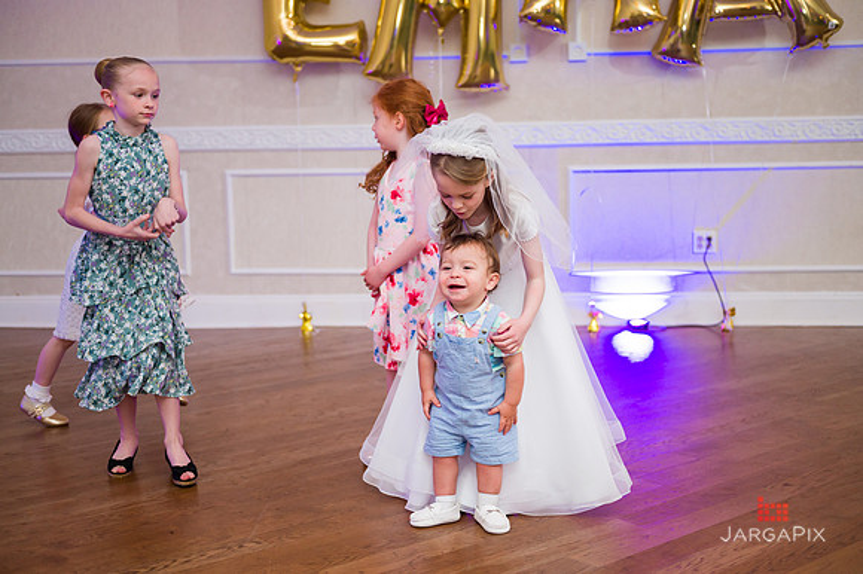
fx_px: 1150
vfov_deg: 28.0
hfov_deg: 41.1
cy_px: 287
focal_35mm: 48
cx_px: 432
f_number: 3.2
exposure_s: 1/200
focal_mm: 48
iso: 1250
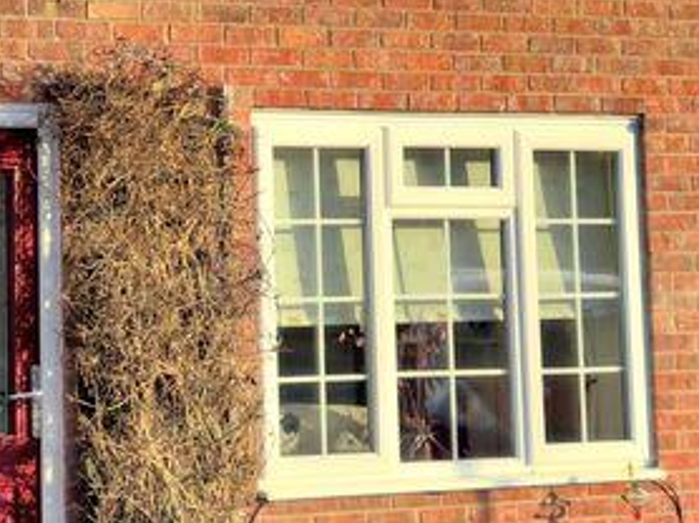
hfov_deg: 17.8
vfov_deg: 13.6
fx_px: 2159
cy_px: -10
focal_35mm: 107
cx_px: -45
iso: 100
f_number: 1.78
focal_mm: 6.86
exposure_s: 1/3413
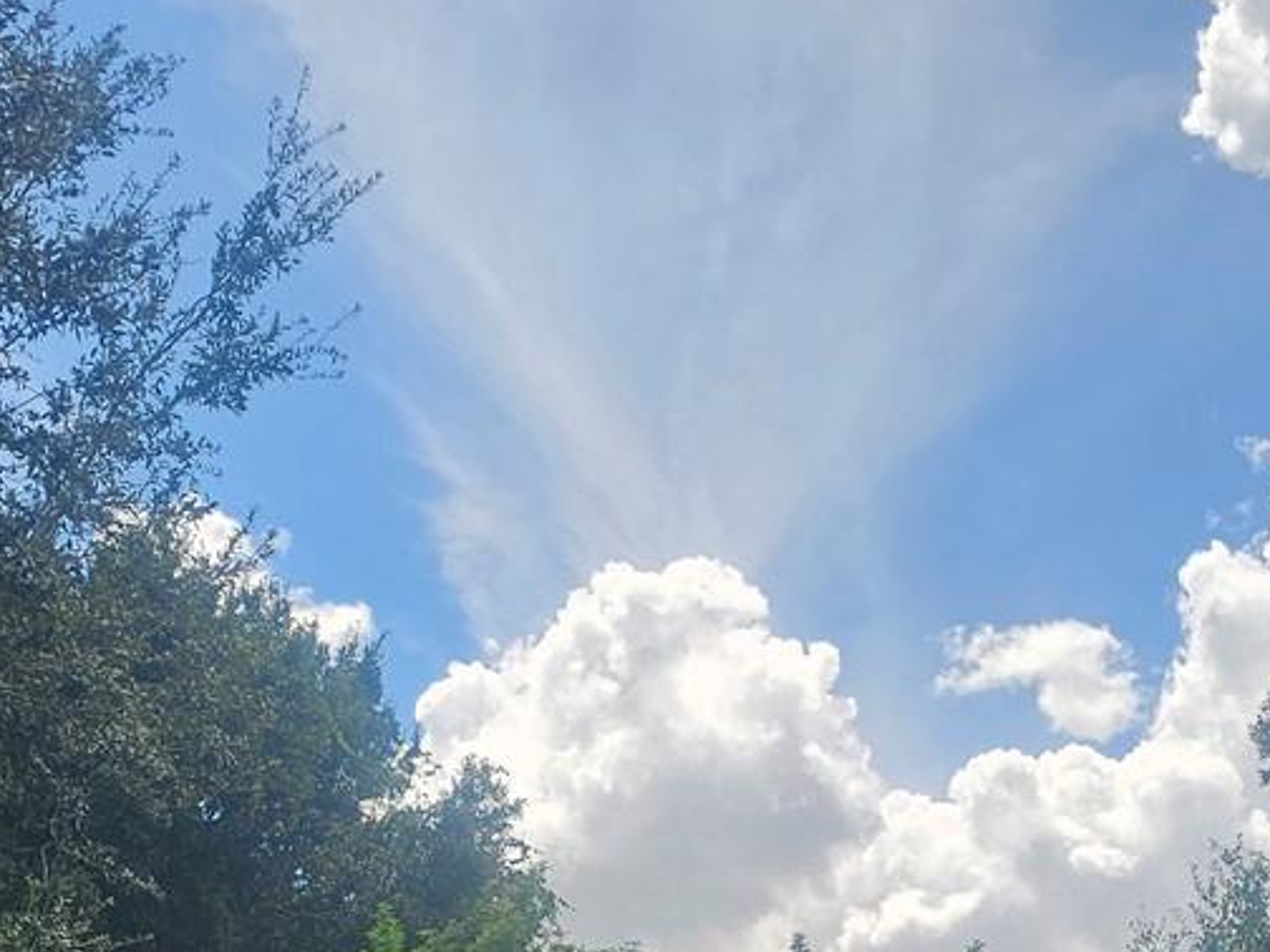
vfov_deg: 19.1
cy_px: 1138
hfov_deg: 26.6
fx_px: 2678
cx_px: 779
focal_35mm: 73
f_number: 1.7
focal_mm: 6.3
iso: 10
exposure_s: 1/690
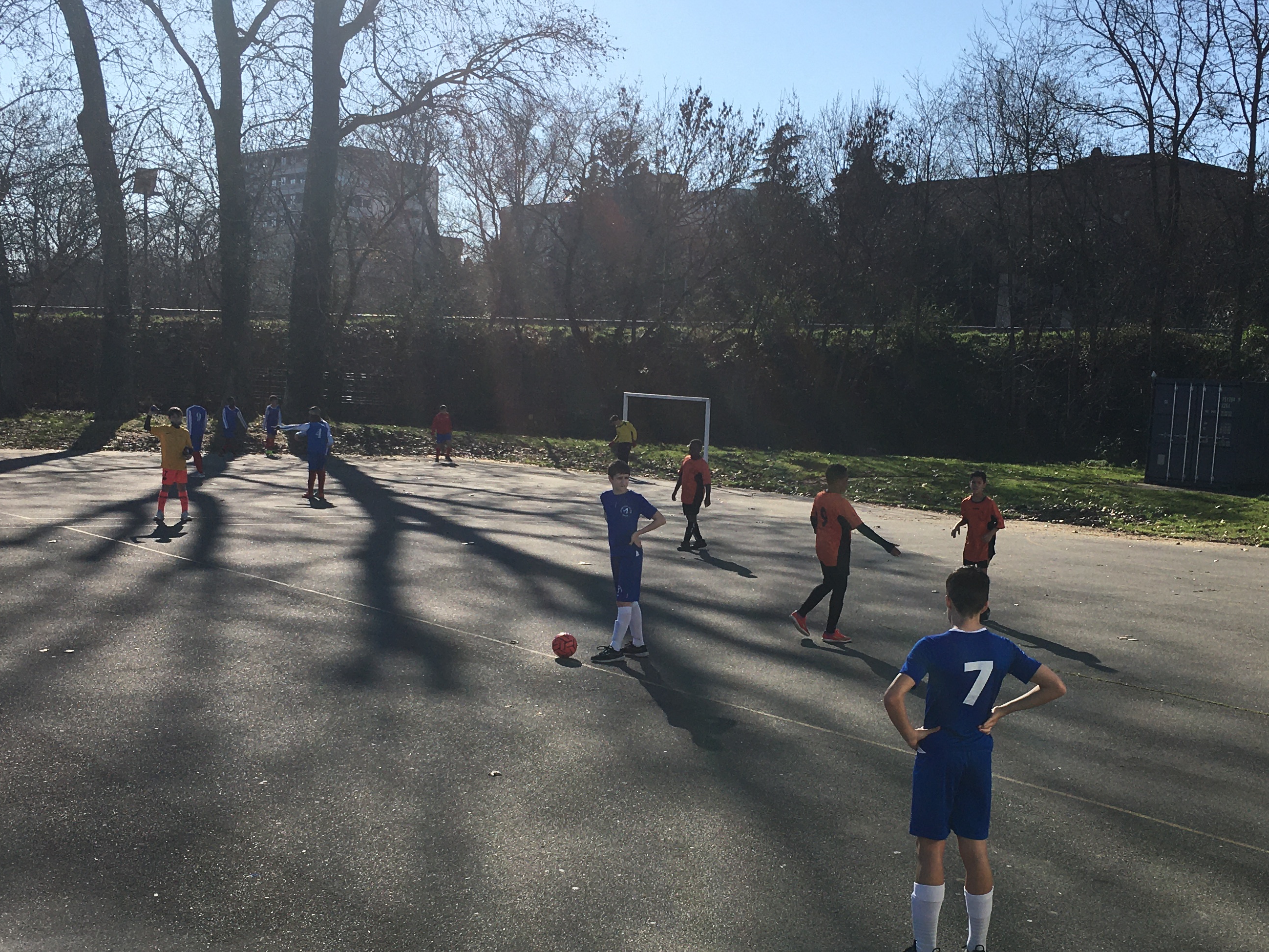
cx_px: 704
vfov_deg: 32.0
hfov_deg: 42.0
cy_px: 612
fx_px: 1650
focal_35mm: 45
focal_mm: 4.15
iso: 25
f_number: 2.2
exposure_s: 1/2137
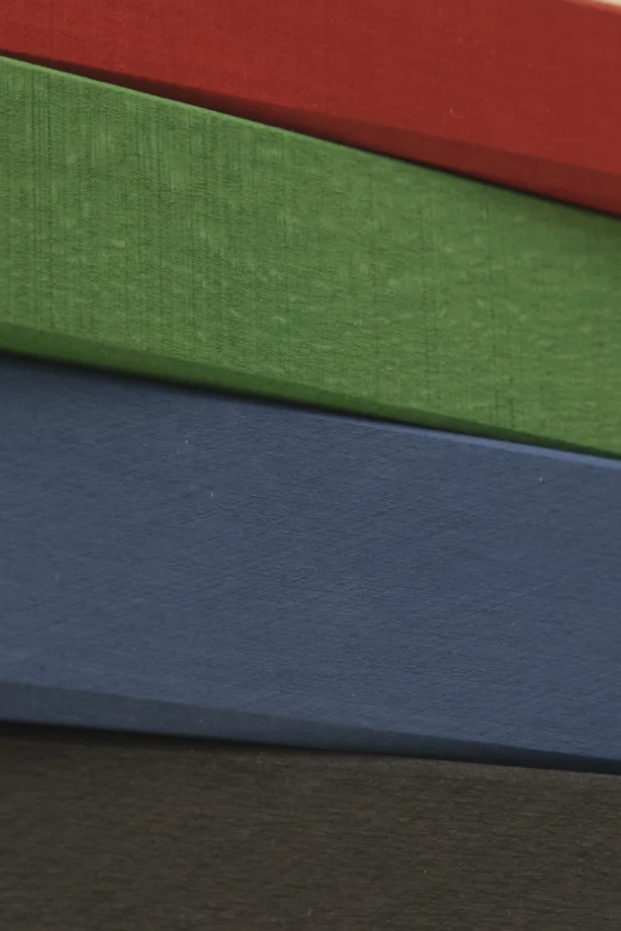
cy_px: 749
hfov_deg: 11.4
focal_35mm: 120
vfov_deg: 16.9
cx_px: 164
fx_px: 3105
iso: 800
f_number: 5
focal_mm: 23
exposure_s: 1/250
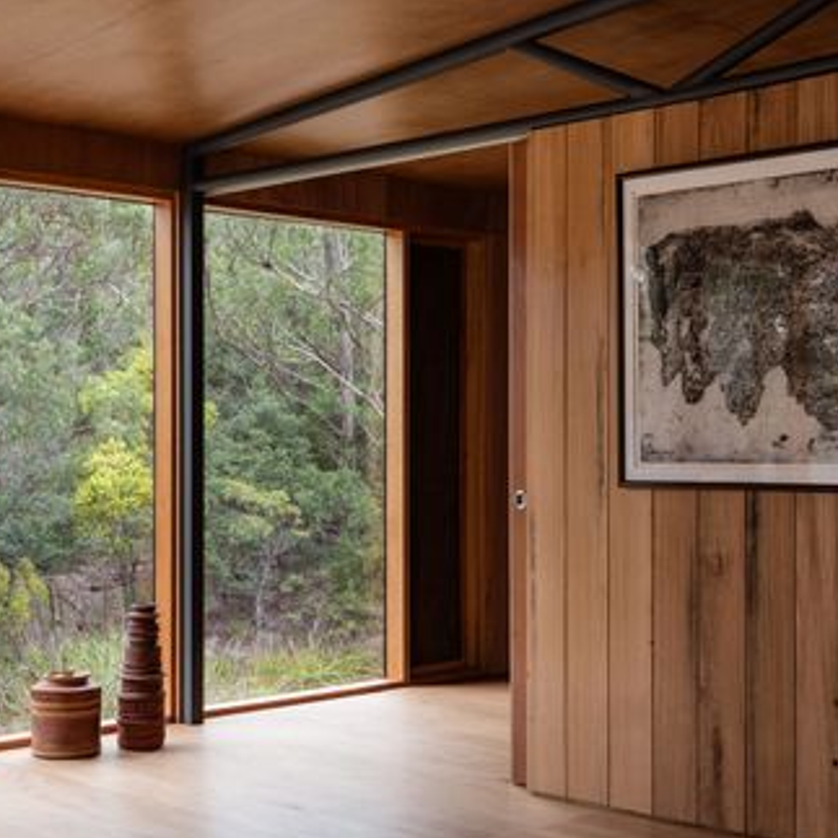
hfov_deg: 29.0
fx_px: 1616
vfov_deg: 29.1
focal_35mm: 59
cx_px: 371
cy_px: 425
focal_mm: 61.8
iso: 100
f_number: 11
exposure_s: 1/4
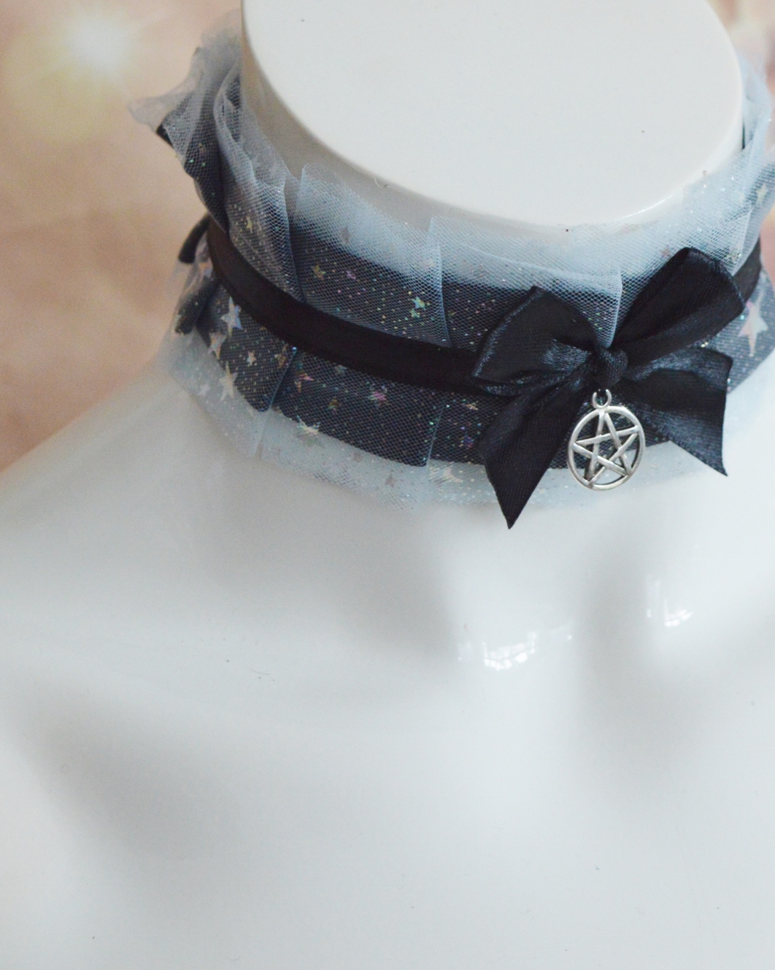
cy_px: 442
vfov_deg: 17.0
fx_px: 3241
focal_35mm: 113
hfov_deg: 13.6
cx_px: 621
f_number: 5.3
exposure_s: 1/80
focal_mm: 48
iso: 1100
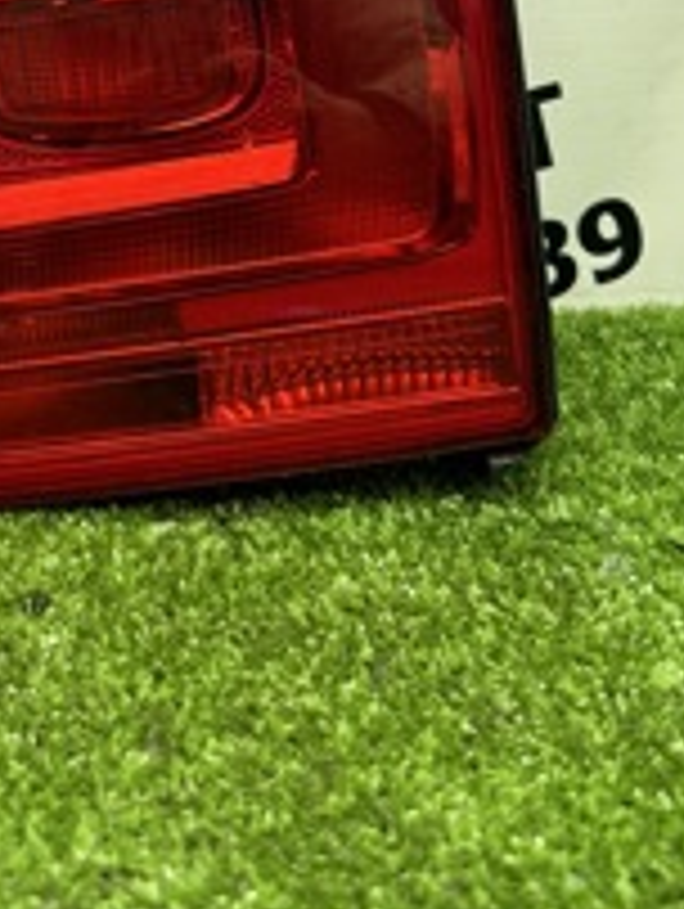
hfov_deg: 25.5
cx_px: 198
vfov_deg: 30.3
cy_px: -86
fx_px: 1499
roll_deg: -0.5
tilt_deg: -8.6
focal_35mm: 57
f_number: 1.78
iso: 160
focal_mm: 6.76
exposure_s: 1/50
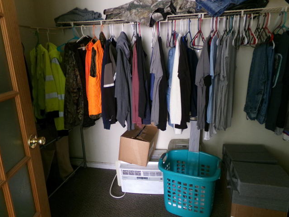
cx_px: 144
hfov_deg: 69.4
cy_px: 108
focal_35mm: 25
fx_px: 209
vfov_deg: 54.9
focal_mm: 4.3
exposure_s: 1/17
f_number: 3.7
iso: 473
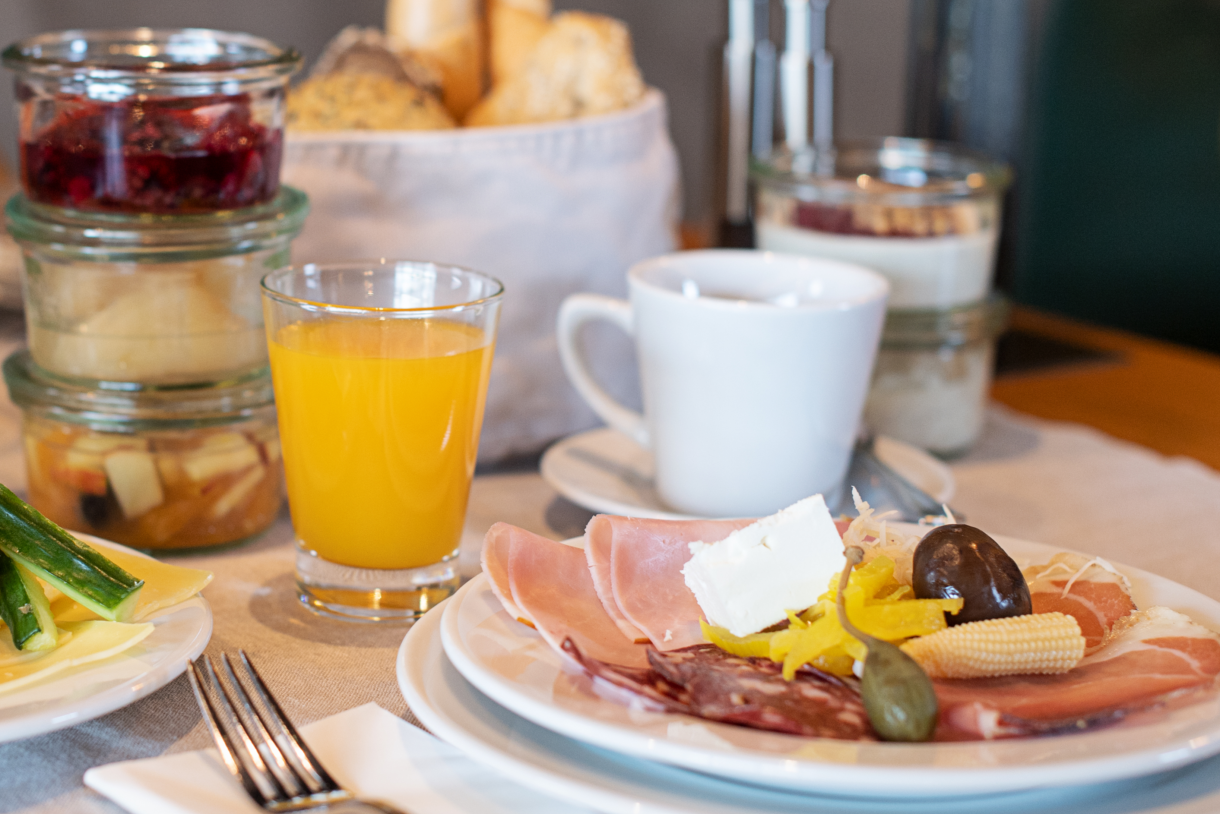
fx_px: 2881
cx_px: 380
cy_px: 356
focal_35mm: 85
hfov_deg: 23.8
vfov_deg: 16.1
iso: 500
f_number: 3.2
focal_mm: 50
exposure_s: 1/125
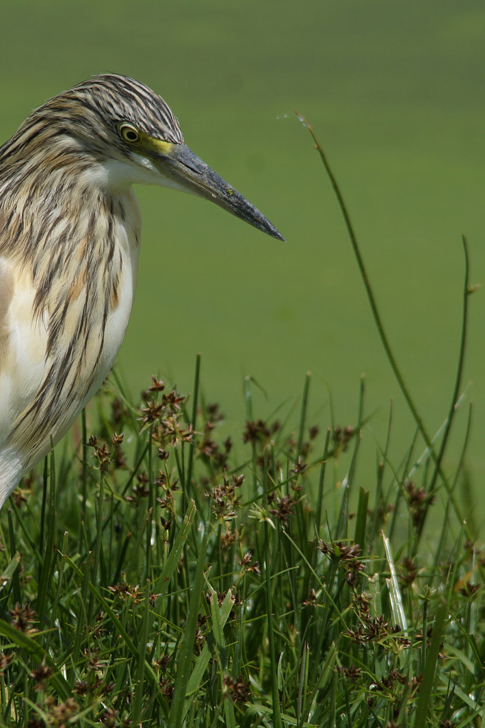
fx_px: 19150
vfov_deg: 2.2
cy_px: 364
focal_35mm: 948
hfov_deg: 1.5
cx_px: 121
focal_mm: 420
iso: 100
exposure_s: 1/640
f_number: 6.3
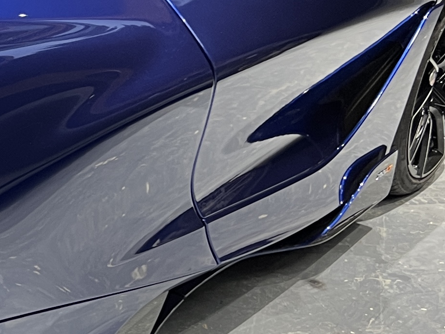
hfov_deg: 14.9
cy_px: 171
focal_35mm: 114
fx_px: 1466
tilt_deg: -23.7
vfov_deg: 13.0
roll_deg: -2.6
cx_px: -373
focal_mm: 5.7
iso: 80
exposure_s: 1/50
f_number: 1.5
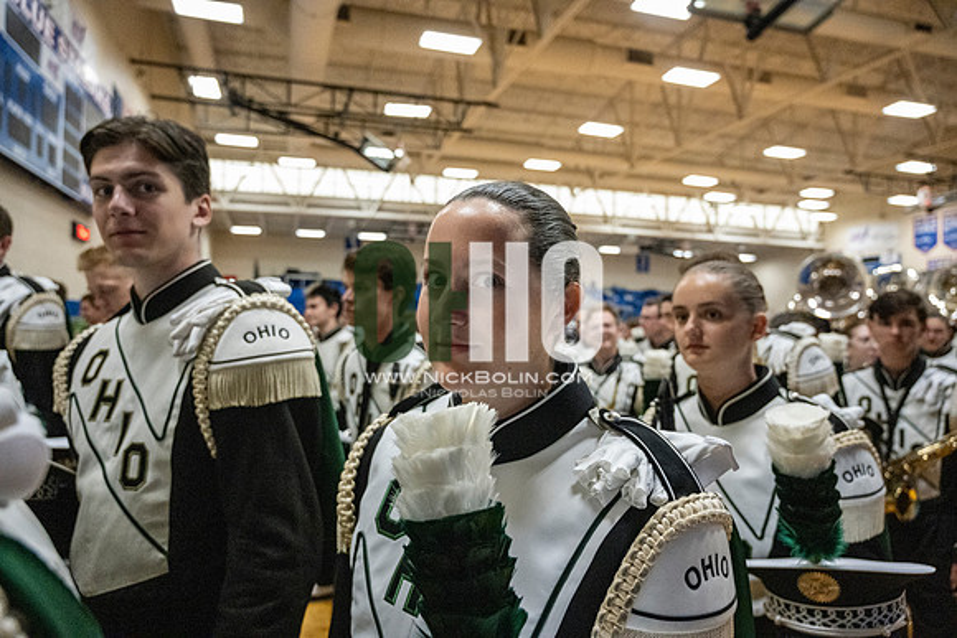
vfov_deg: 53.2
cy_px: 319
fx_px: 638
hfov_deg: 73.7
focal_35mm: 24
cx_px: 478
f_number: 4
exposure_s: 1/800
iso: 12800
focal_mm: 24
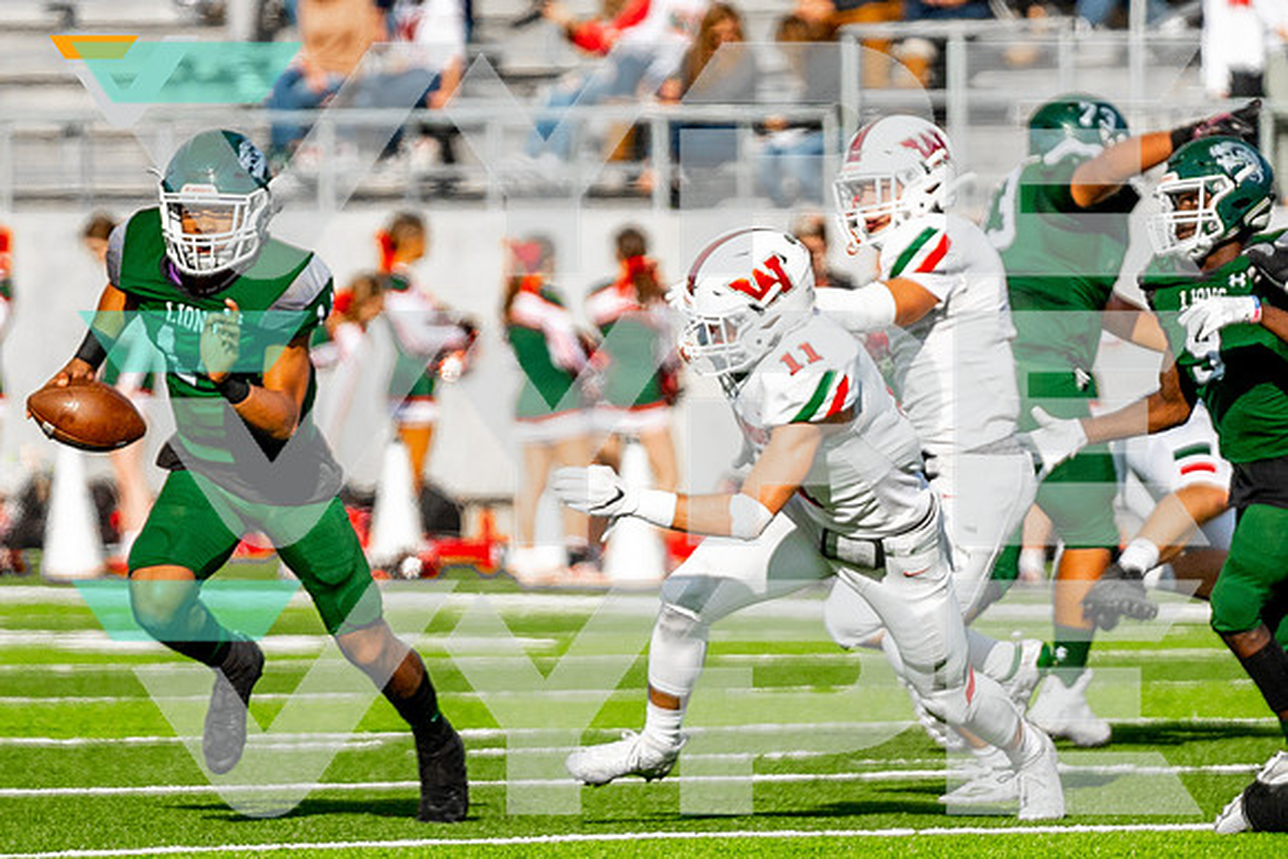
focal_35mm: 598
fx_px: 21388
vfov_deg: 2.3
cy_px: 484
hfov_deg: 3.4
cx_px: 563
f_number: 2.8
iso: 400
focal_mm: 200
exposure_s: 1/2000
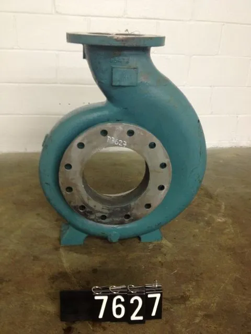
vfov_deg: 52.6
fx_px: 338
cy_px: 167
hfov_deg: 40.7
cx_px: 126
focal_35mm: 35
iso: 160
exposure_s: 1/20
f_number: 2.4
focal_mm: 4.28
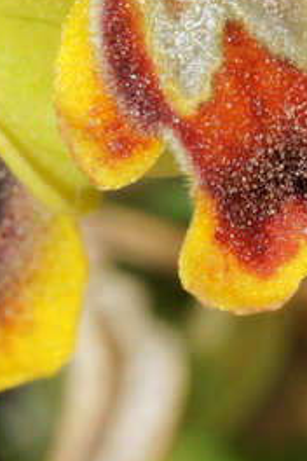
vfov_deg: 5.0
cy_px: -94
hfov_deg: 3.4
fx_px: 5231
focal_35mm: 409
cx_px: 108
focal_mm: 90
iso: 800
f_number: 18
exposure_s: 1/125
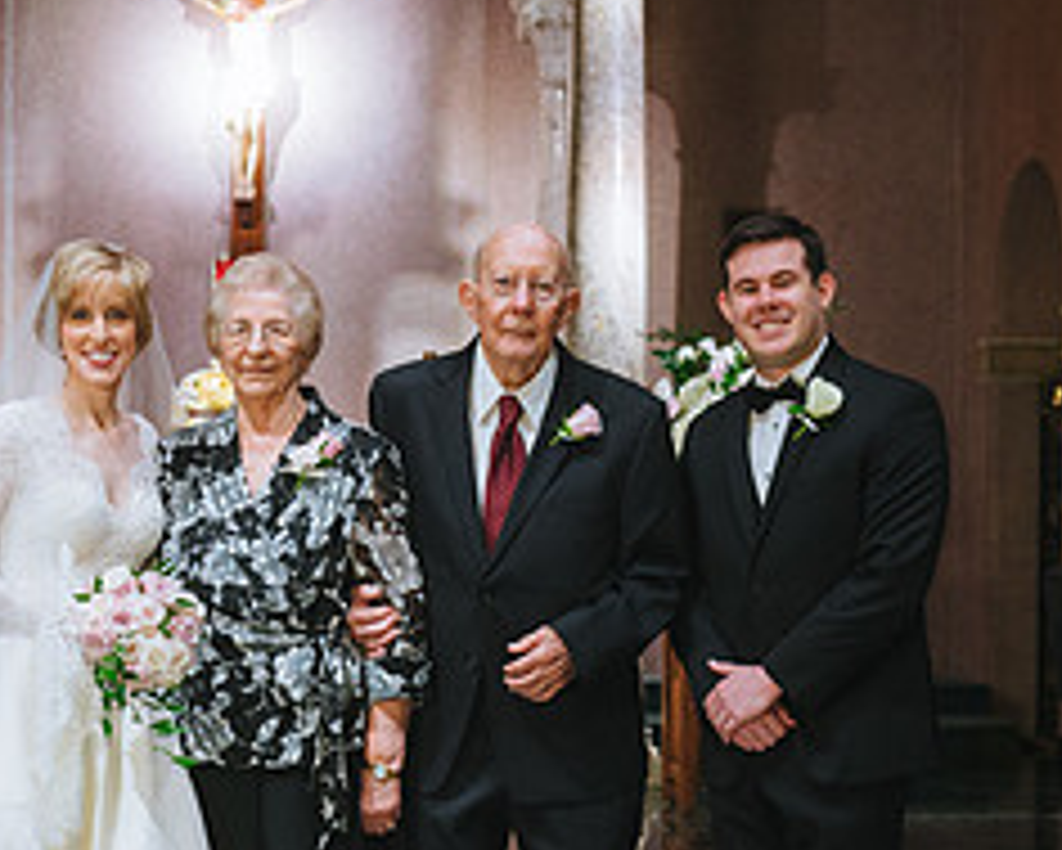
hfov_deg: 22.9
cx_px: 396
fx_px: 2610
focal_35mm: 83
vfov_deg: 18.4
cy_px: 654
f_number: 4
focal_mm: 36
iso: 1250
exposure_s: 1/125
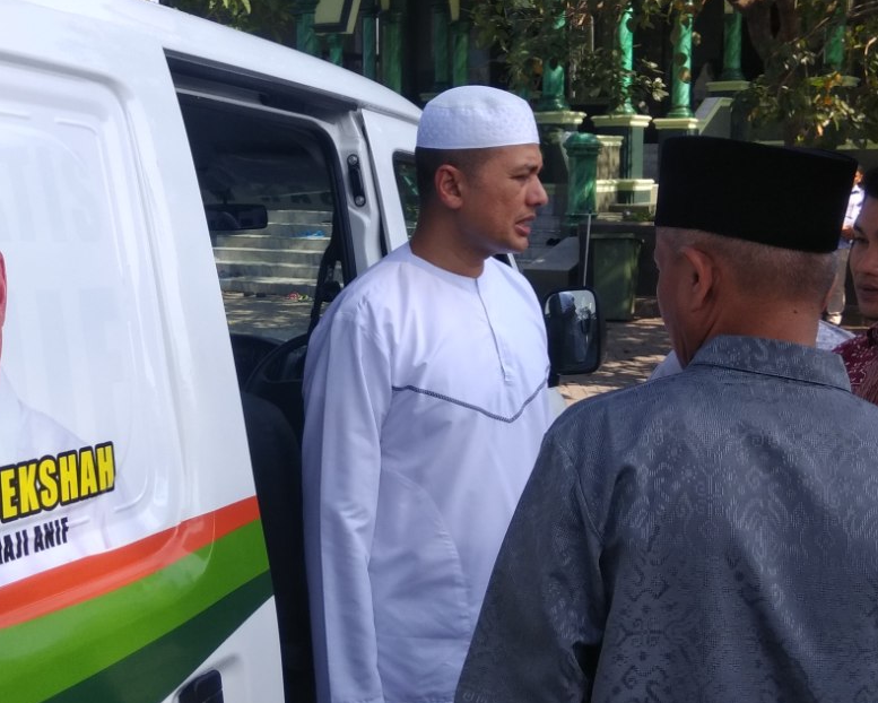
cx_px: 362
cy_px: 303
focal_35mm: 27
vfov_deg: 53.0
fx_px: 702
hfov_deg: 63.6
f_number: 2
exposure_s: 1/625
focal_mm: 3.57
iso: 100
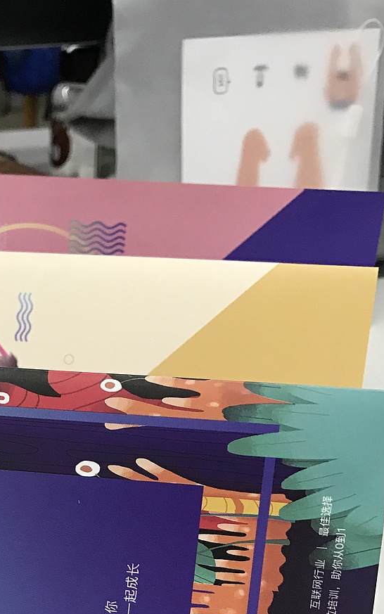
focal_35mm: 58
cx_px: -19
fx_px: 971
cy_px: 577
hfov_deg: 21.4
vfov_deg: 32.9
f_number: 1.8
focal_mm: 3.99
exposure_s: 1/17
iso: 40
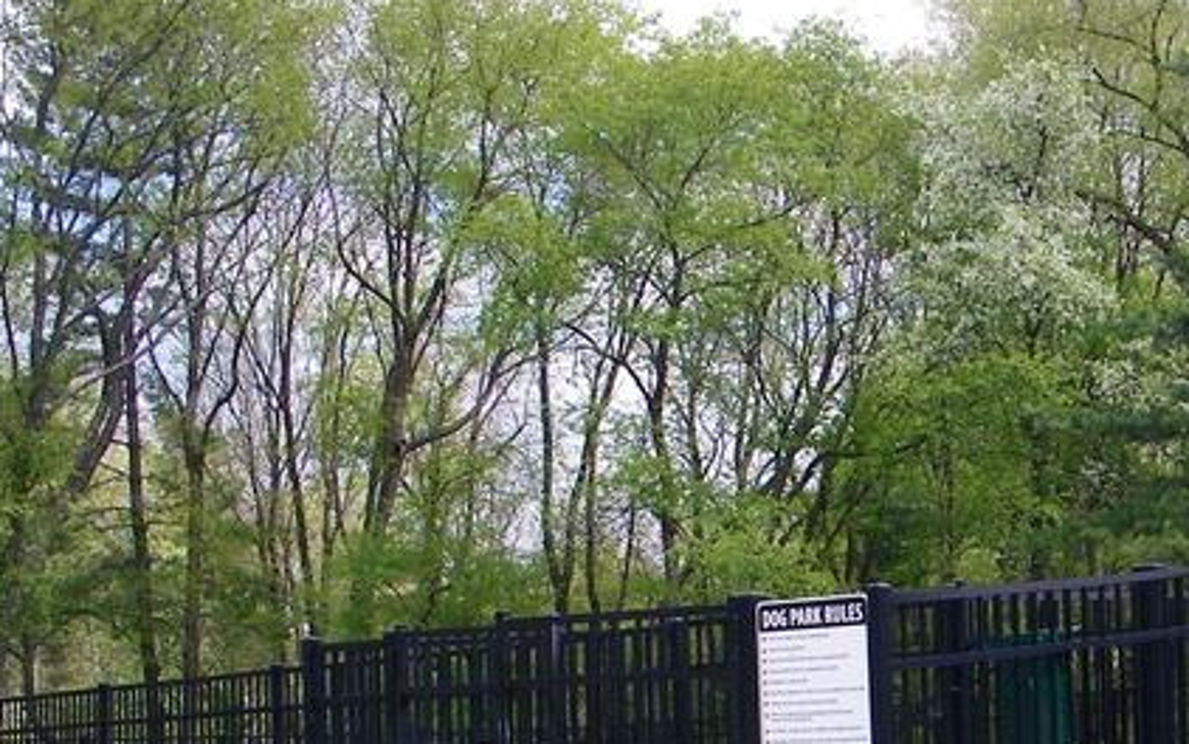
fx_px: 2334
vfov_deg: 17.8
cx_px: 1014
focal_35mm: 72
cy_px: 668
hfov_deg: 27.8
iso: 80
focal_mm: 5
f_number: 7
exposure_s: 1/160
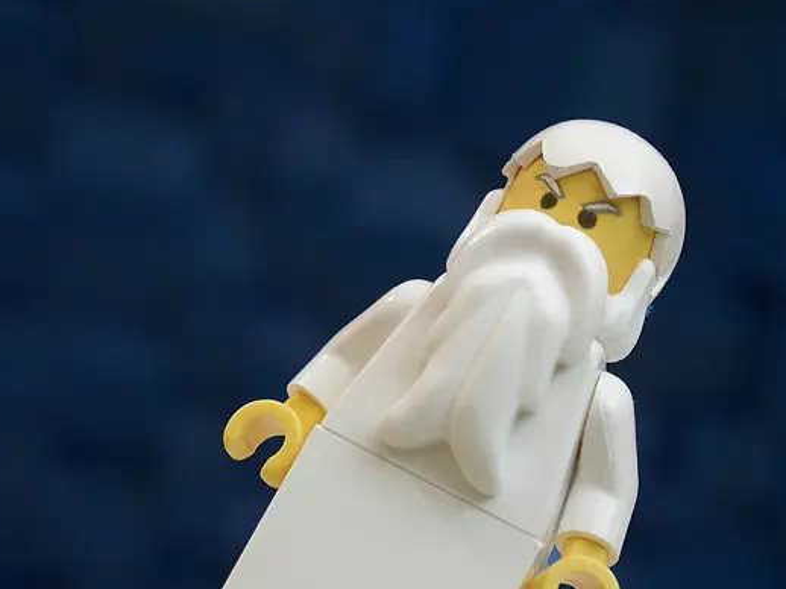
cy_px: 238
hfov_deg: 17.9
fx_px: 2497
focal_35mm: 110
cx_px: 413
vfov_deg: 13.4
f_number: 3.7
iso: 100
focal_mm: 18.4
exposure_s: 1/6.7
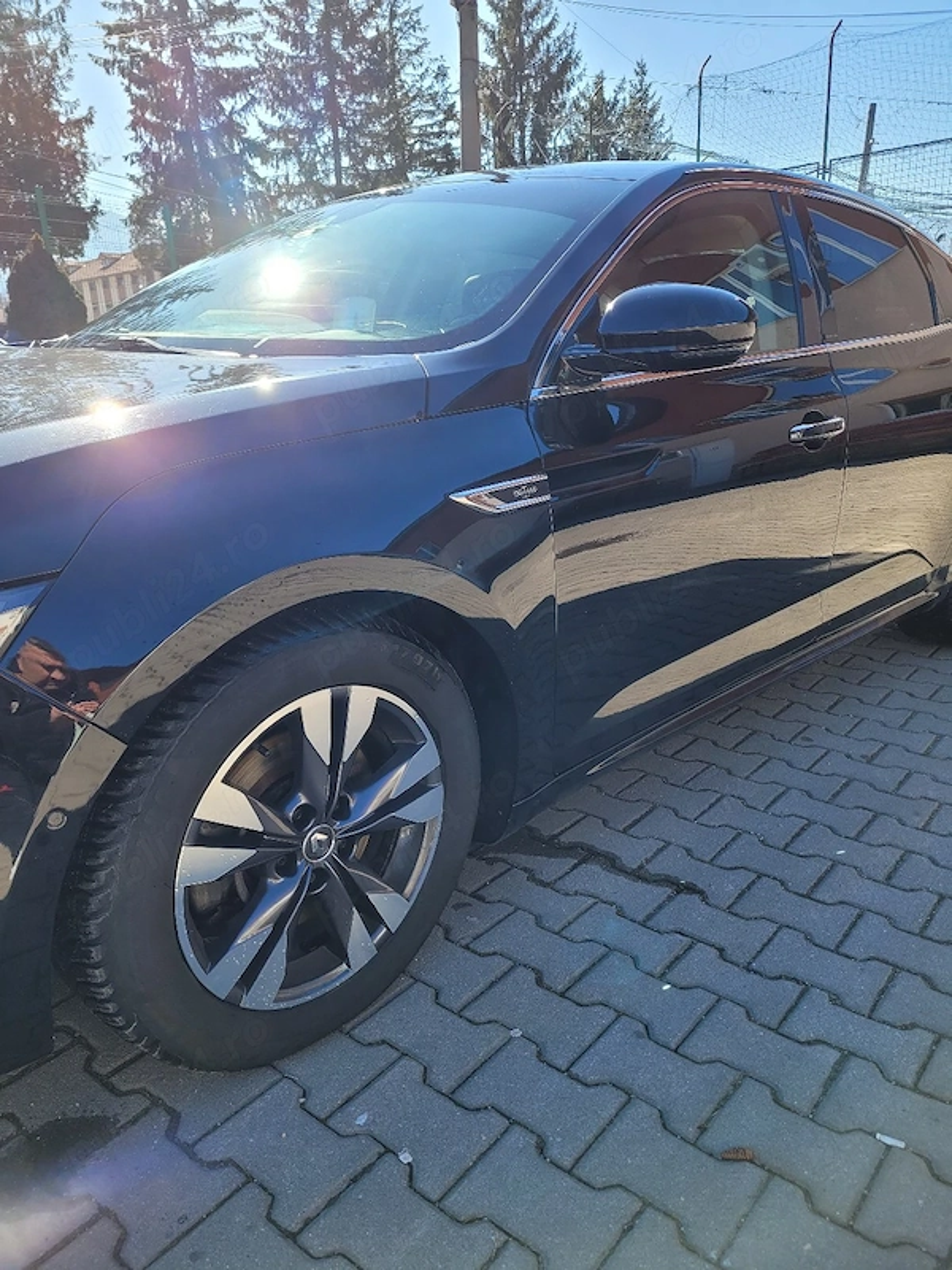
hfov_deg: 53.1
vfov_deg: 67.3
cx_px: 476
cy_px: 635
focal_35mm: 26
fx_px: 953
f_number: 1.8
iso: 40
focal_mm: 5.4
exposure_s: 1/769
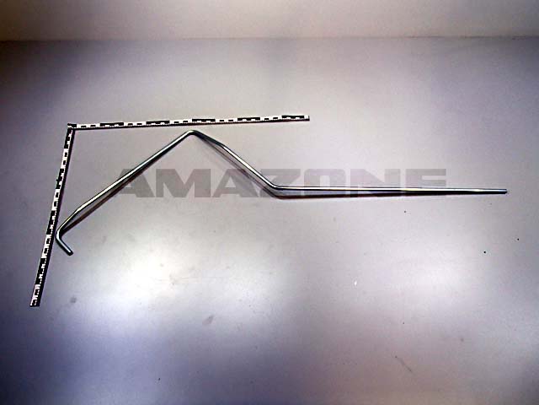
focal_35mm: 30
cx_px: 270
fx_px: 467
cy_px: 202
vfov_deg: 46.8
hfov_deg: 60.0
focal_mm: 5.4
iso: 200
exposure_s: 1/30
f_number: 4.1
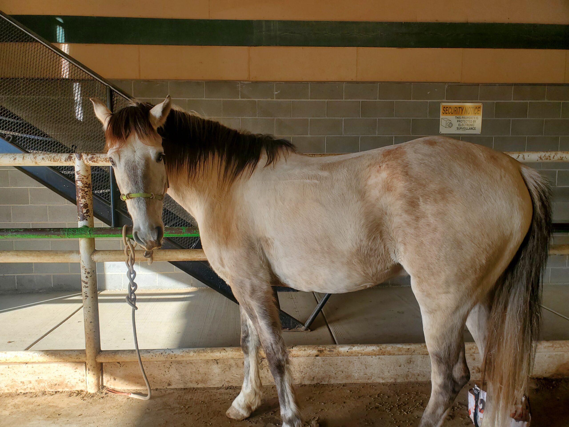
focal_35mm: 26
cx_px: 284
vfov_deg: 53.1
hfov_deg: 67.3
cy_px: 214
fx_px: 427
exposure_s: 1/170
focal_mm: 4.3
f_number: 2.4
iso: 50
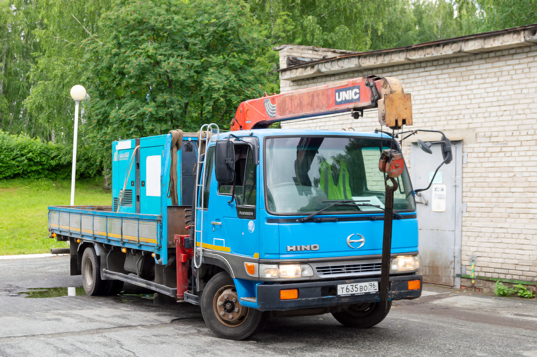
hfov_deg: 42.4
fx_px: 693
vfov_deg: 28.9
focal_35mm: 46
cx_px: 268
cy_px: 178
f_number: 7.1
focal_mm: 31
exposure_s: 1/100
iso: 200
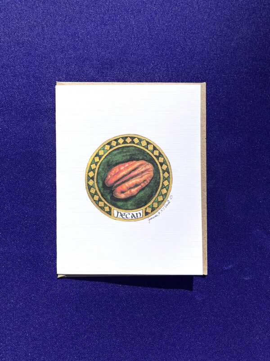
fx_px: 291
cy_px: 180
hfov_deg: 49.7
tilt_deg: -86.2
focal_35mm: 28
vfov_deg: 63.4
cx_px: 135
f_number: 1.8
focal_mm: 3.99
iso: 32
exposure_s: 1/6098
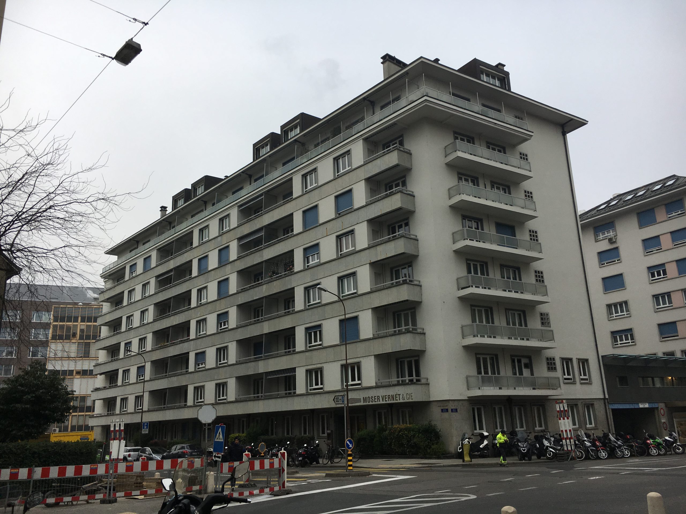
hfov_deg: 61.7
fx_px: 575
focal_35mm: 29
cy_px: 257
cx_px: 343
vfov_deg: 48.2
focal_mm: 4.15
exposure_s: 1/801
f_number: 2.2
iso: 25
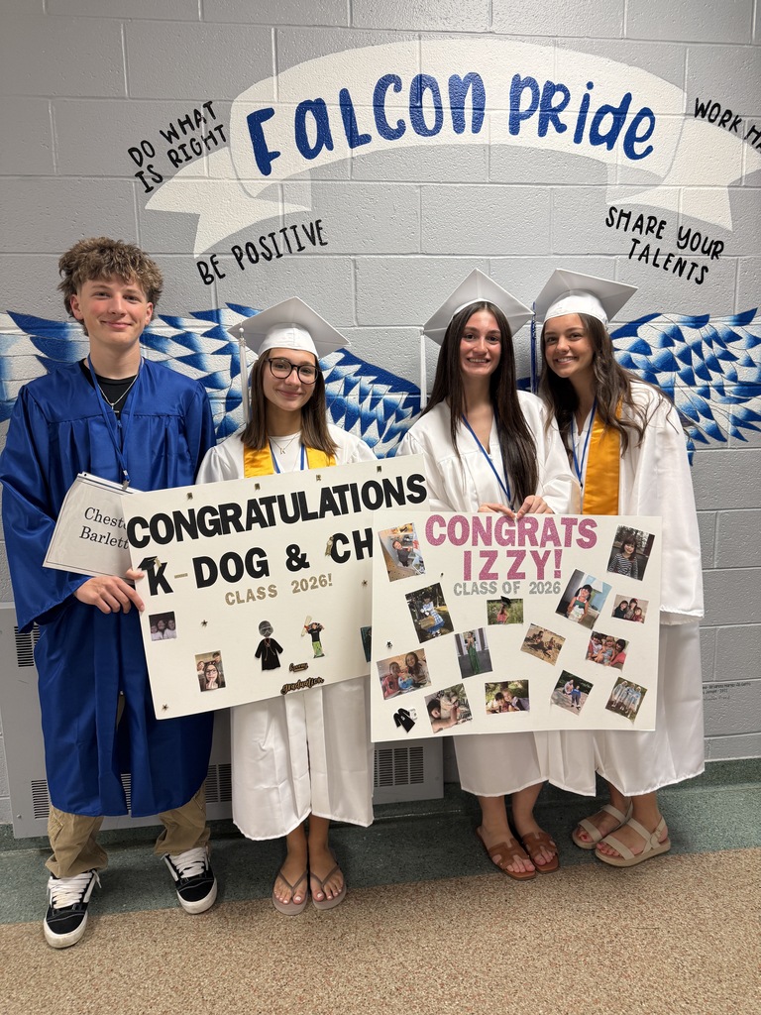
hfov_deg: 56.8
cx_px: 380
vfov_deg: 71.6
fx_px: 703
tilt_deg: -8.1
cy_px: 508
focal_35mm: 24
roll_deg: +1.1
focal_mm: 6.76
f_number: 1.78
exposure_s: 1/60
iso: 125
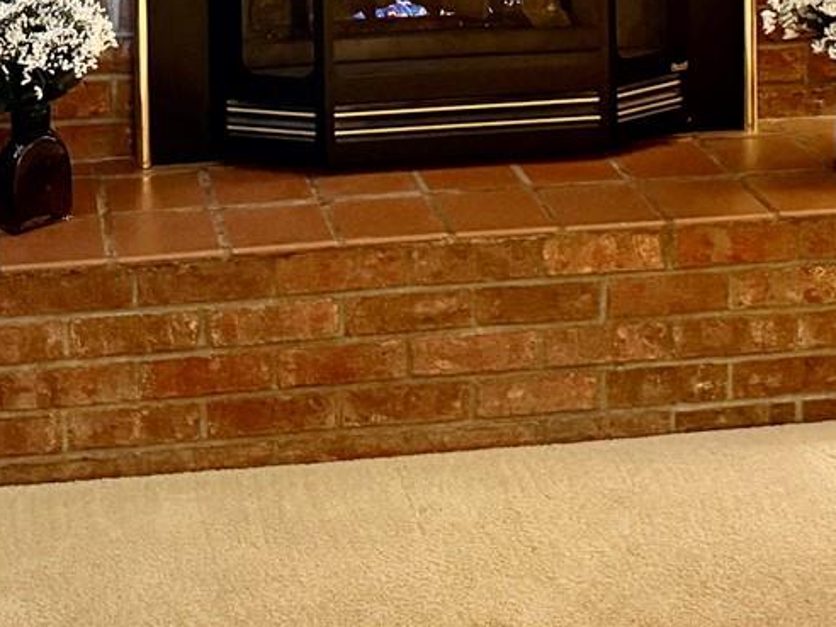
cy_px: -391
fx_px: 1884
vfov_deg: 16.7
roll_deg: +0.1
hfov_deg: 24.8
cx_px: 251
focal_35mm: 78
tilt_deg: -3.2
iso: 640
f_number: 1.78
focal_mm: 6.76
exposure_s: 1/40
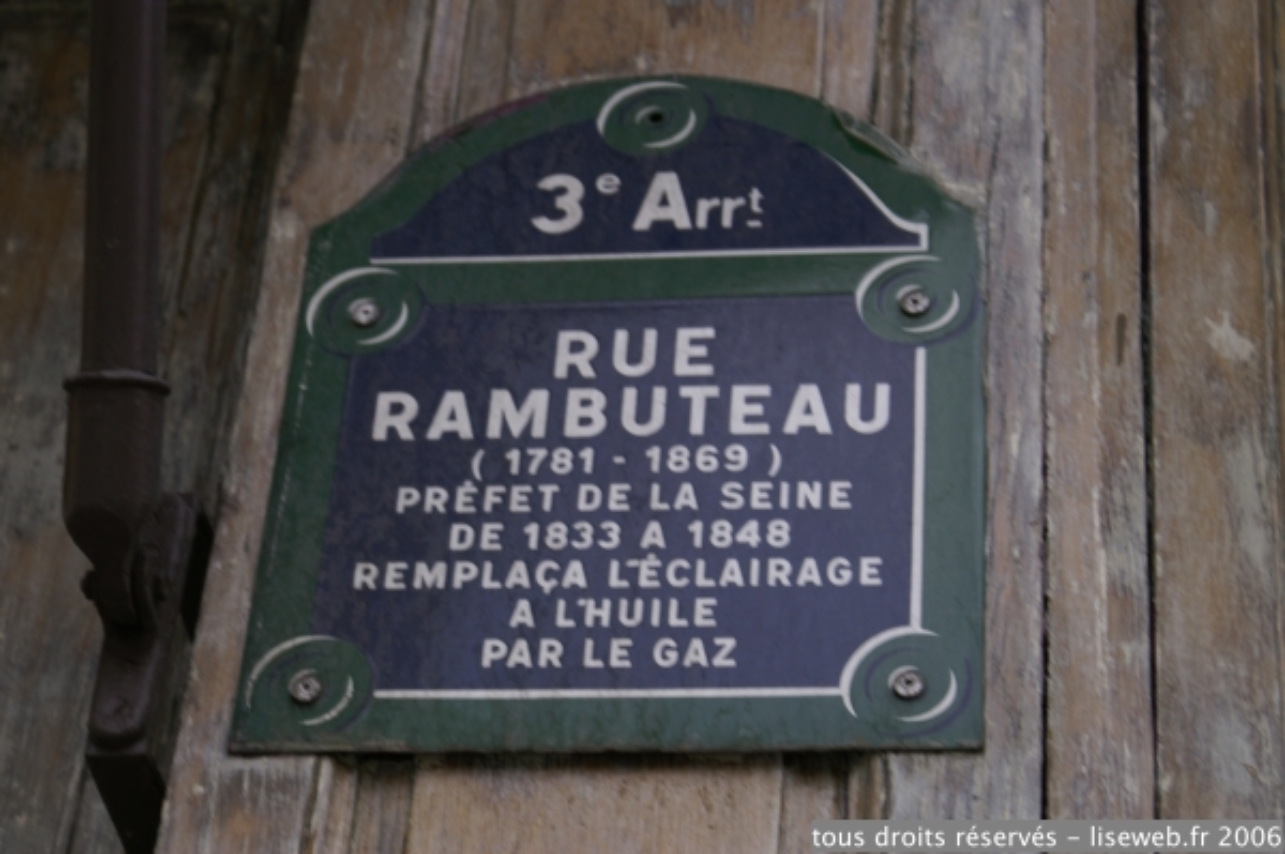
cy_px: 427
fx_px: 3745
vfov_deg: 13.0
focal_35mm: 105
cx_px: 642
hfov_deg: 19.5
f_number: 5.6
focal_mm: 70
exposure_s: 1/13
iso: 100
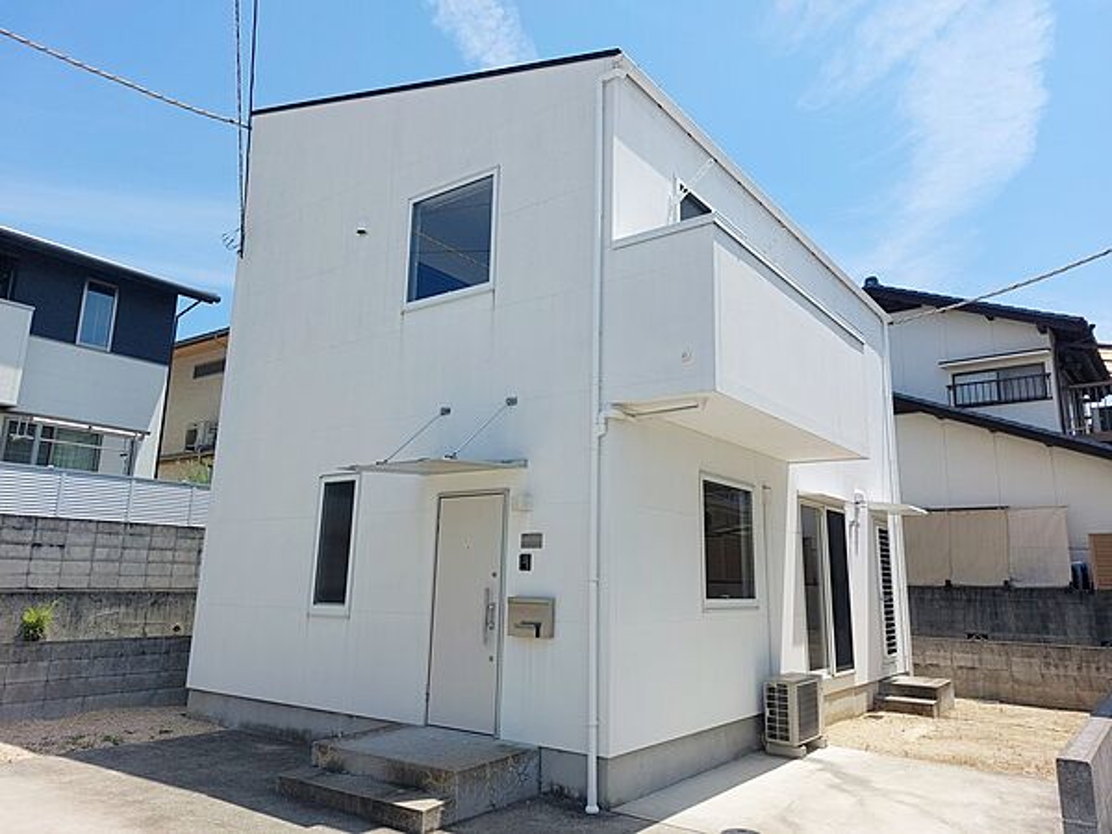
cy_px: 417
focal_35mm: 24
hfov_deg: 71.6
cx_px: 556
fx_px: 771
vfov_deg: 56.8
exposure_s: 1/1333
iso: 25
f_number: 1.8
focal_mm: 5.23
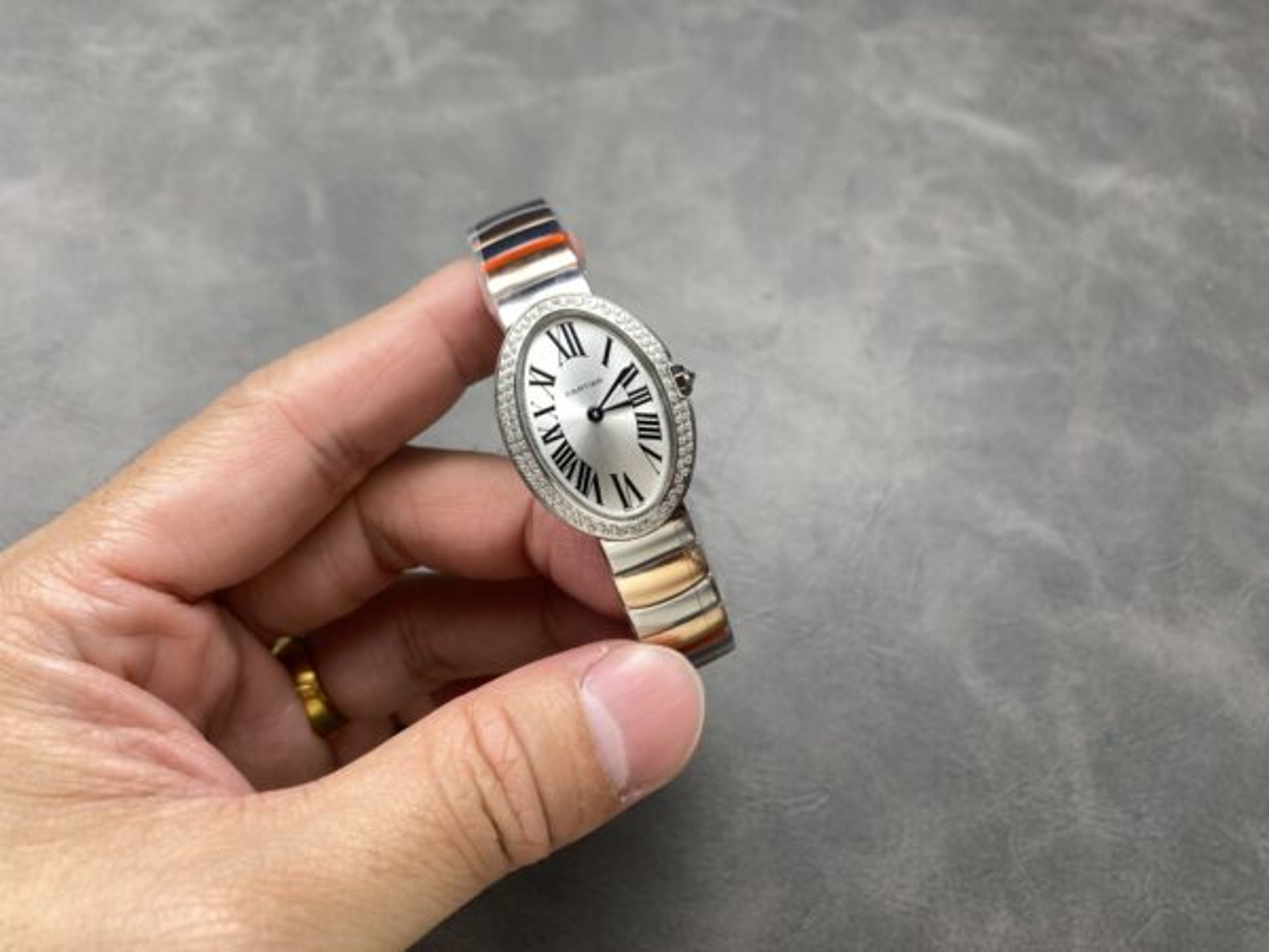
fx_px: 916
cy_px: 476
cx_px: 634
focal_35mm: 25
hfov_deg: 69.4
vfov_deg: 54.9
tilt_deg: -64.2
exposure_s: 1/122
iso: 32
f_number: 1.8
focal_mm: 4.25
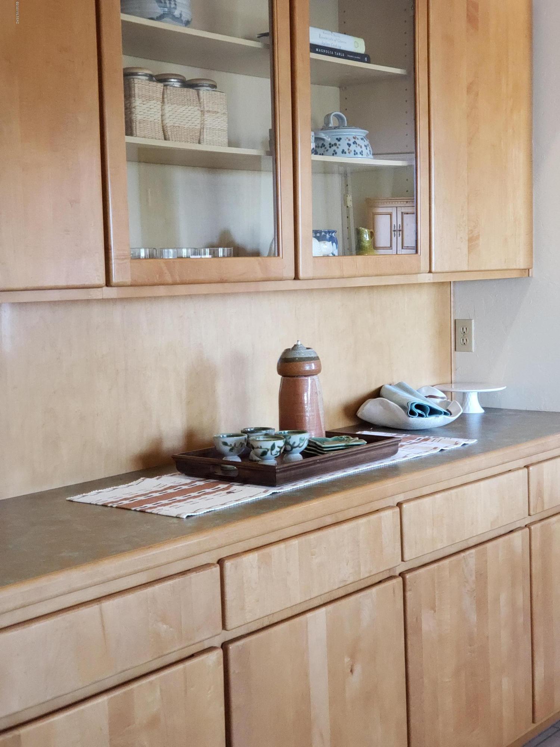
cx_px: 280
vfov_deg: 36.8
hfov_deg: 28.0
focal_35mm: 52
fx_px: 1122
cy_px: 374
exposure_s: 1/30
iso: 250
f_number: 2.4
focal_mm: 6
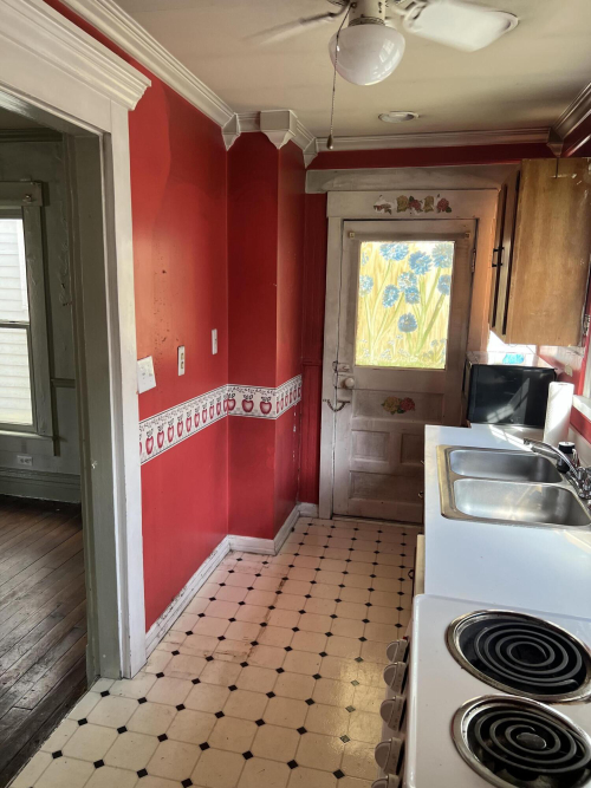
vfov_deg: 67.3
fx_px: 592
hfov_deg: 53.0
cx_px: 296
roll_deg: -1.6
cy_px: 394
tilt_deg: -10.7
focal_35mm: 26
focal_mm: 5.7
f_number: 1.5
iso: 125
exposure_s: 1/110
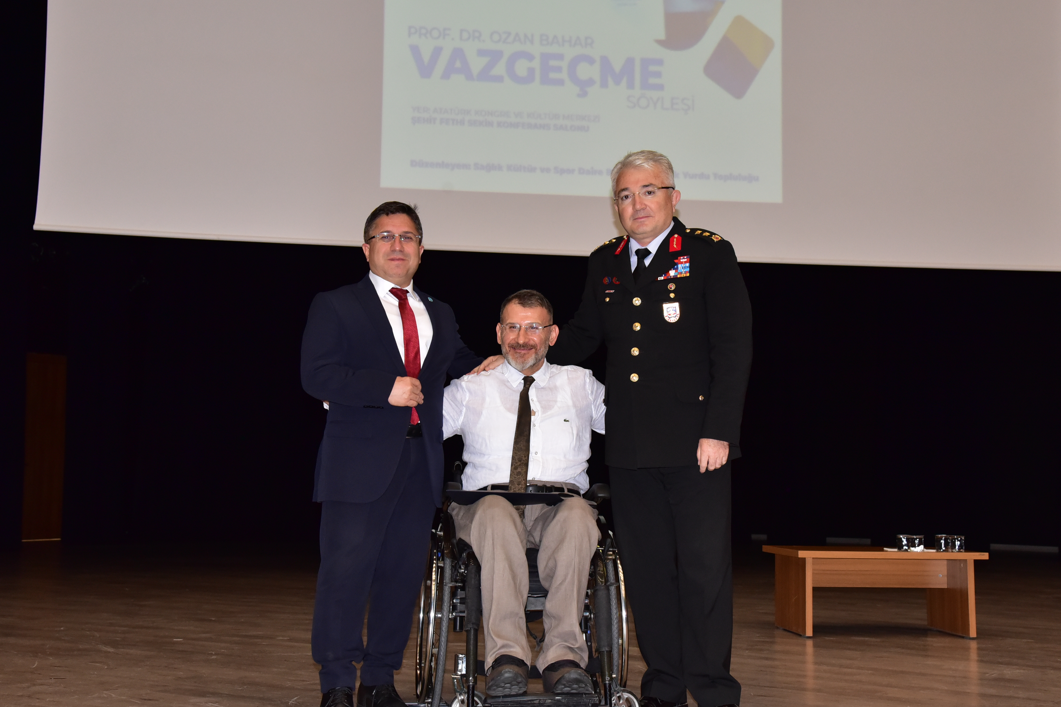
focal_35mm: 50
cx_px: 532
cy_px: 366
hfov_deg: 39.6
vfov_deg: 27.0
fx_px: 1473
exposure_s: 1/200
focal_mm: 44
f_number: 6.3
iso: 2500
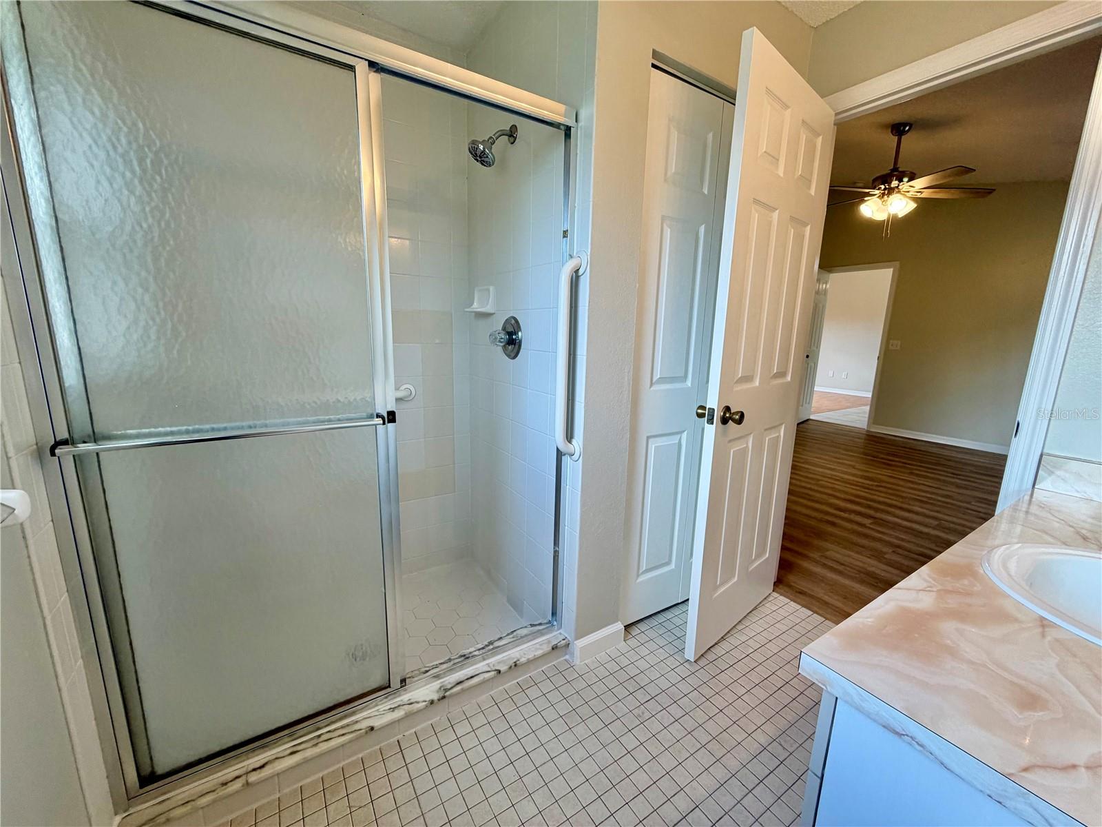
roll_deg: -2.3
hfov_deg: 102.1
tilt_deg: -10.3
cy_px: 414
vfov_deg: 85.7
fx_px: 446
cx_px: 551
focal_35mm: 14
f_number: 2.2
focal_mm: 2.22
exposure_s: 1/120
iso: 160
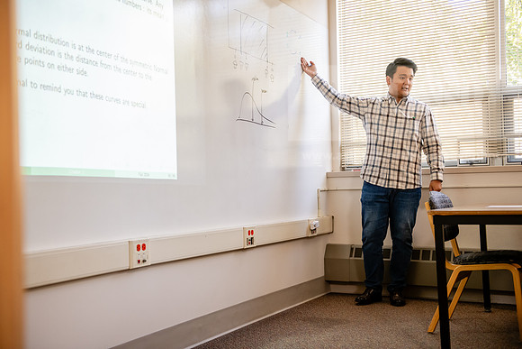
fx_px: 653
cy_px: 174
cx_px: 261
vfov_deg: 29.9
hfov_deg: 43.6
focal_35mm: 45
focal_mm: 45
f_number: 3.2
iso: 1250
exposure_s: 1/200
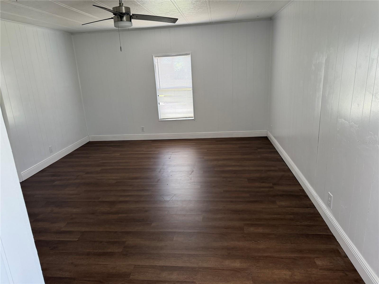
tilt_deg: -14.9
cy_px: 142
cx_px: 190
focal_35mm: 24
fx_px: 263
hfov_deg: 71.6
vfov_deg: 56.8
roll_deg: +3.4
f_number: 1.78
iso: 200
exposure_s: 1/114
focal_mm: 6.76
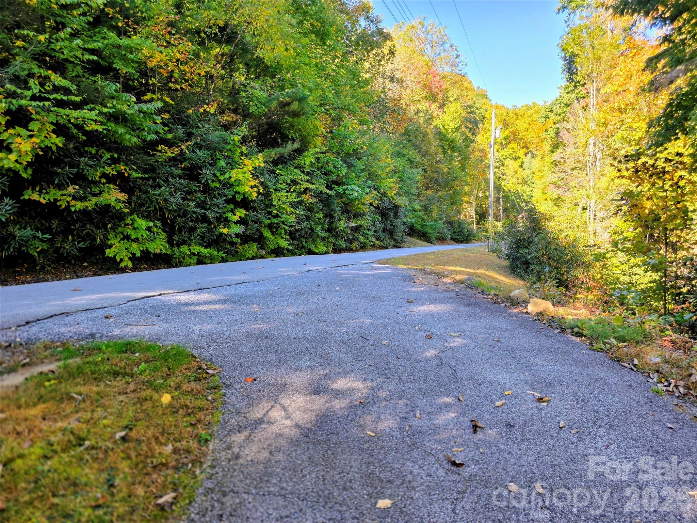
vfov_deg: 58.9
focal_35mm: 23
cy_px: 262
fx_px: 463
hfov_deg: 73.9
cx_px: 348
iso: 40
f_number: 1.7
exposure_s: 1/359
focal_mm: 6.3
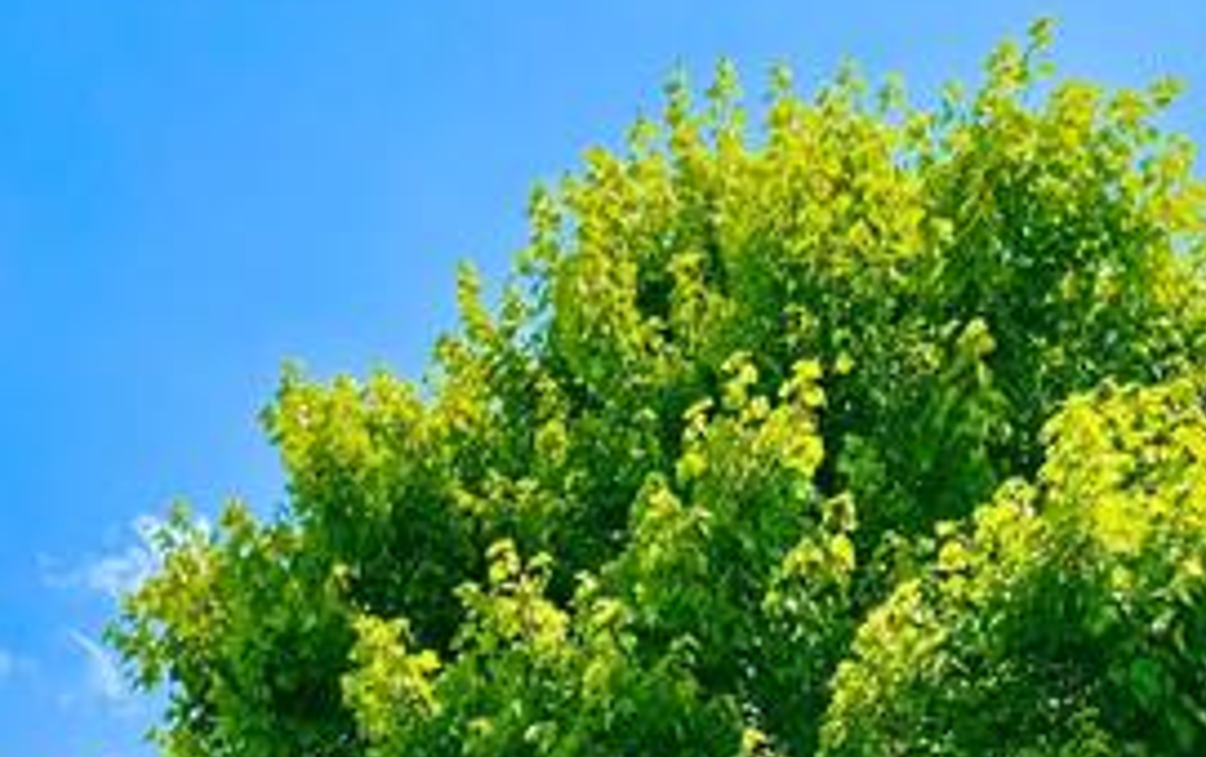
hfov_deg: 21.6
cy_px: 1656
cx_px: 708
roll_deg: +0.9
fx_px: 3159
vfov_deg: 11.8
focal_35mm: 96
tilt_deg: +7.5
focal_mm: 6.76
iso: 100
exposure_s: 1/3759
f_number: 1.78
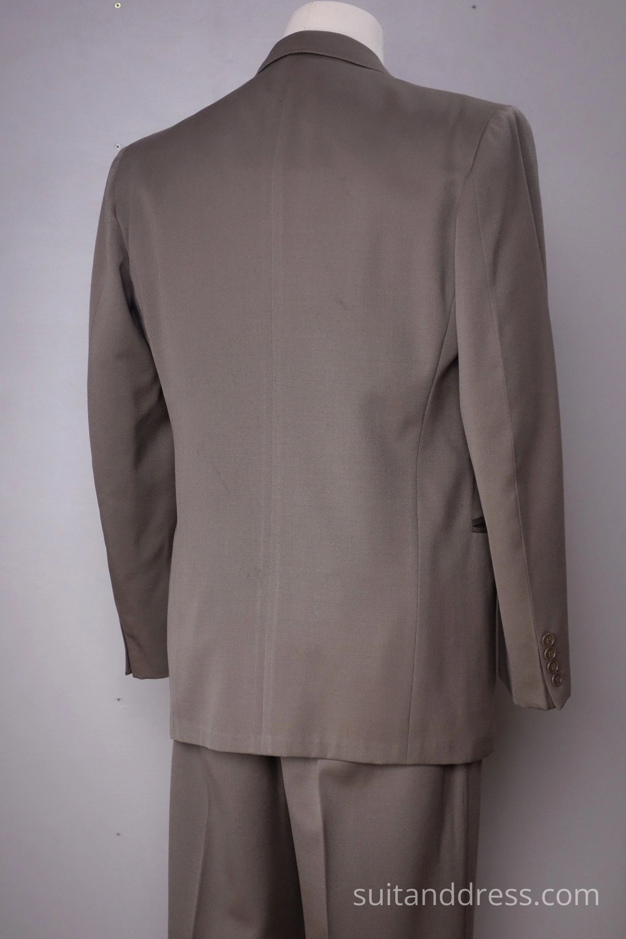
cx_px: 313
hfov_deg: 20.0
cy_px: 470
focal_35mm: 68
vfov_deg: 29.7
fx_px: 1774
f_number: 4
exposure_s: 1/80
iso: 640
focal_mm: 25.32
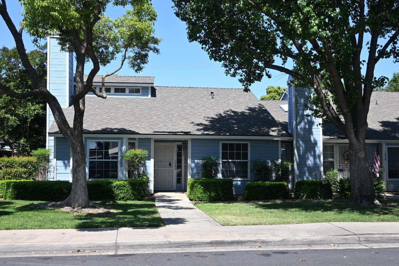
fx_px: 472
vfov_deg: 31.5
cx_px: 209
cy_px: 117
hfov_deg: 45.8
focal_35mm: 43
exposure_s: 1/320
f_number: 6.3
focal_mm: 25
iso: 100
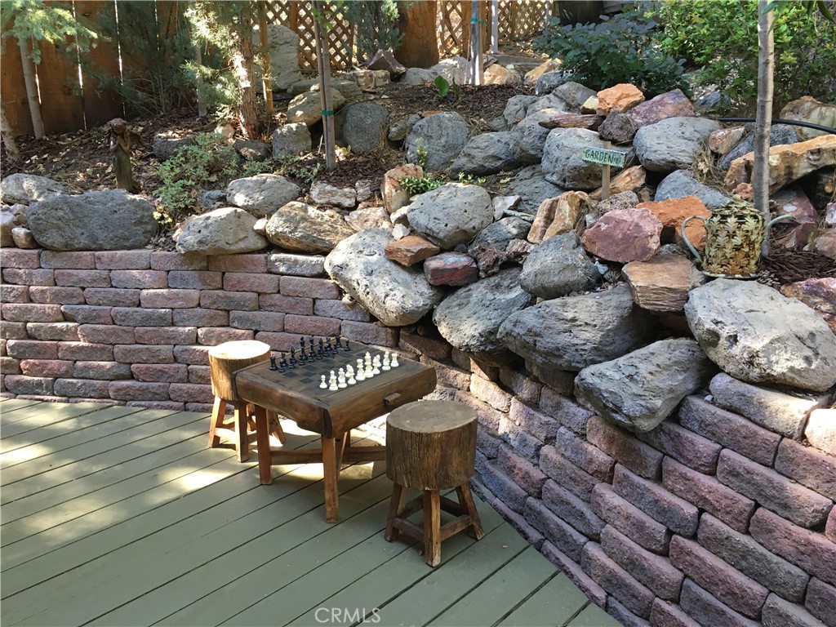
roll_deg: -1.9
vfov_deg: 48.2
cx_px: 418
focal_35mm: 29
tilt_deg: -16.7
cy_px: 314
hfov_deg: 61.7
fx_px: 700
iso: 32
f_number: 2.2
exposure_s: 1/30
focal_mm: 4.15
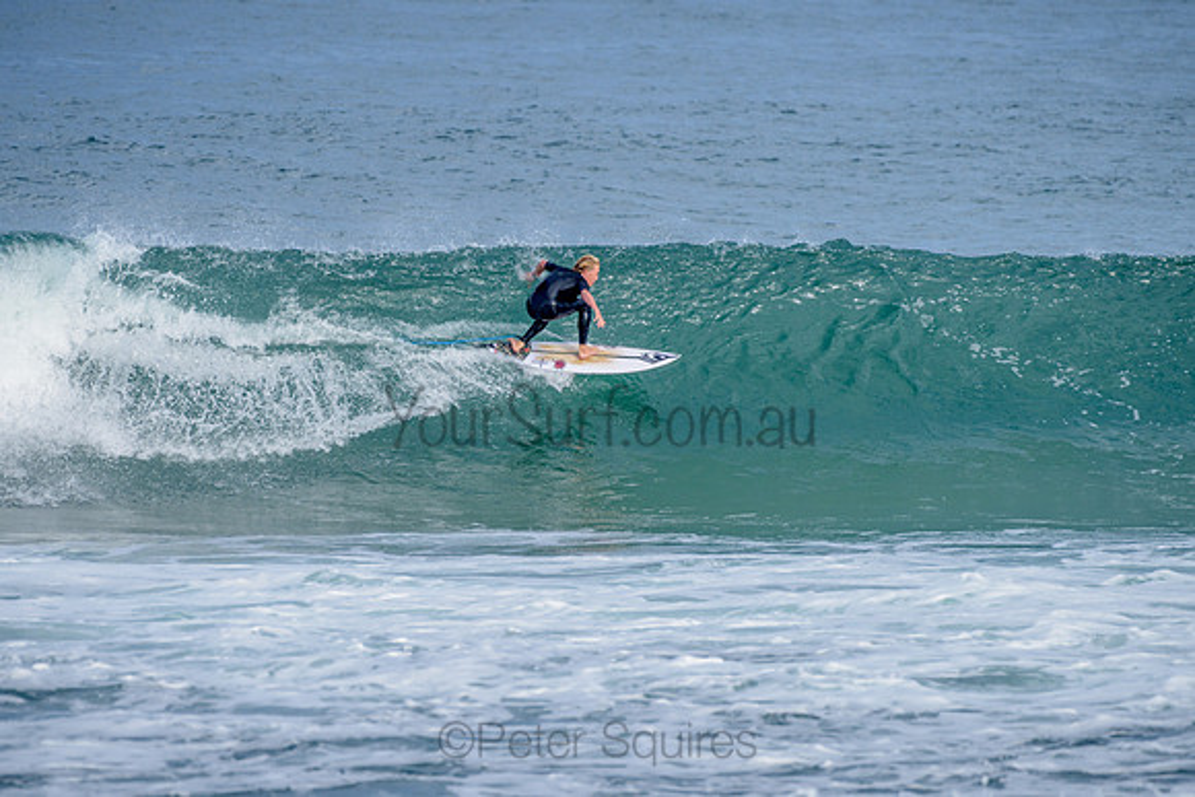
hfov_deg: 3.4
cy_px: 398
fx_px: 20321
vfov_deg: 2.2
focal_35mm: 612
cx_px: 598
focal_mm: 500
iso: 200
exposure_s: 1/1250
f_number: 5.6
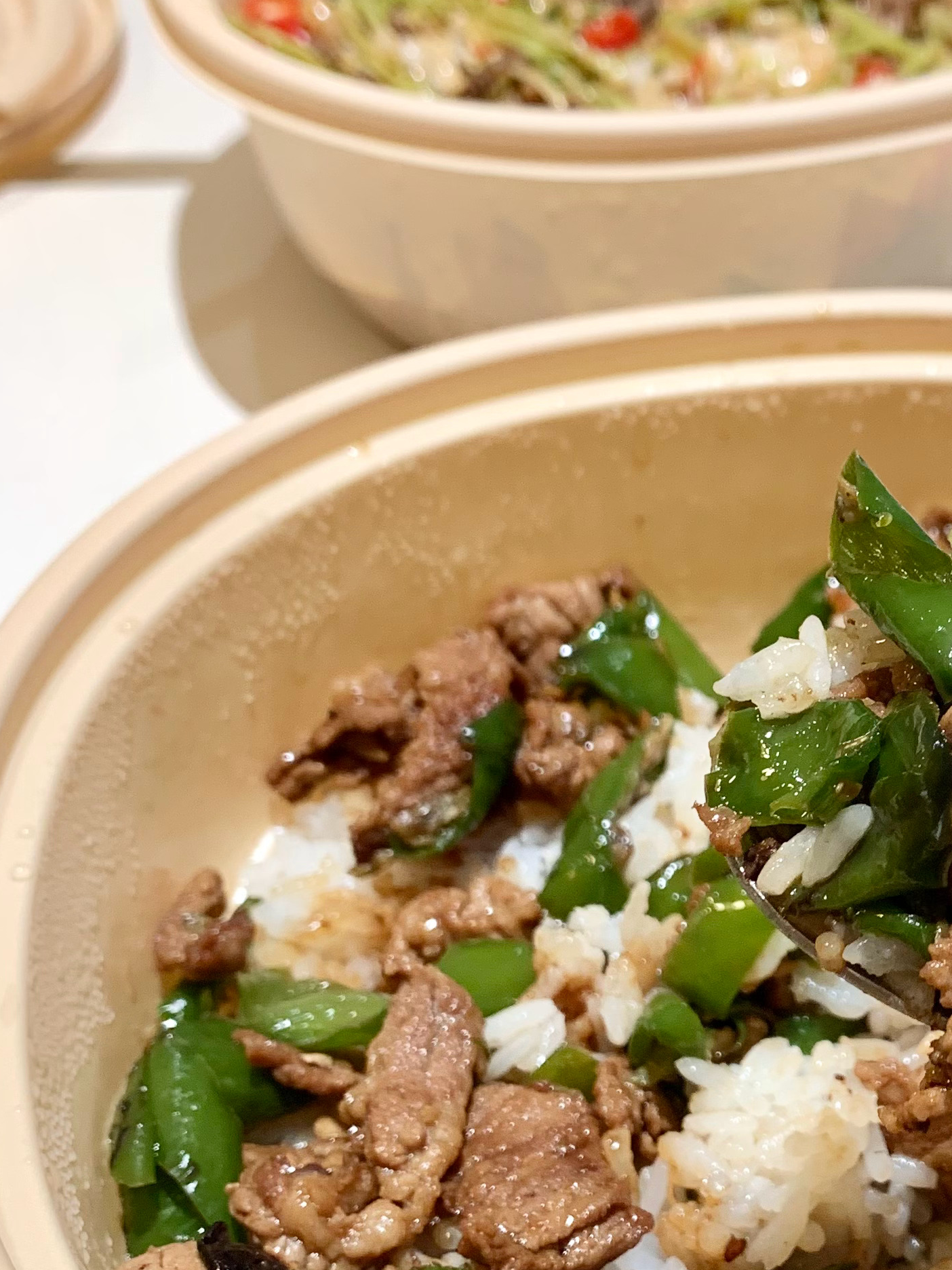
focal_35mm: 56
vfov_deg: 34.3
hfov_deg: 24.8
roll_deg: -3.1
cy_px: 721
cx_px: 963
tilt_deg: -39.8
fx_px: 2053
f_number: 1.8
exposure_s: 1/100
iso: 100
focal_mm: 4.25
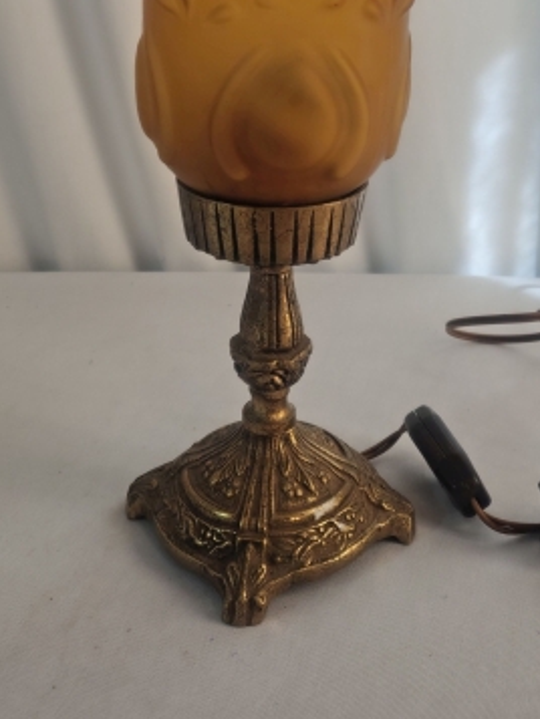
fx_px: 873
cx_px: 316
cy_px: 179
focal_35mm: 42
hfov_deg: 34.3
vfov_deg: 43.3
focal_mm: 4.71
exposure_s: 1/133
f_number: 1.7
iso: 143
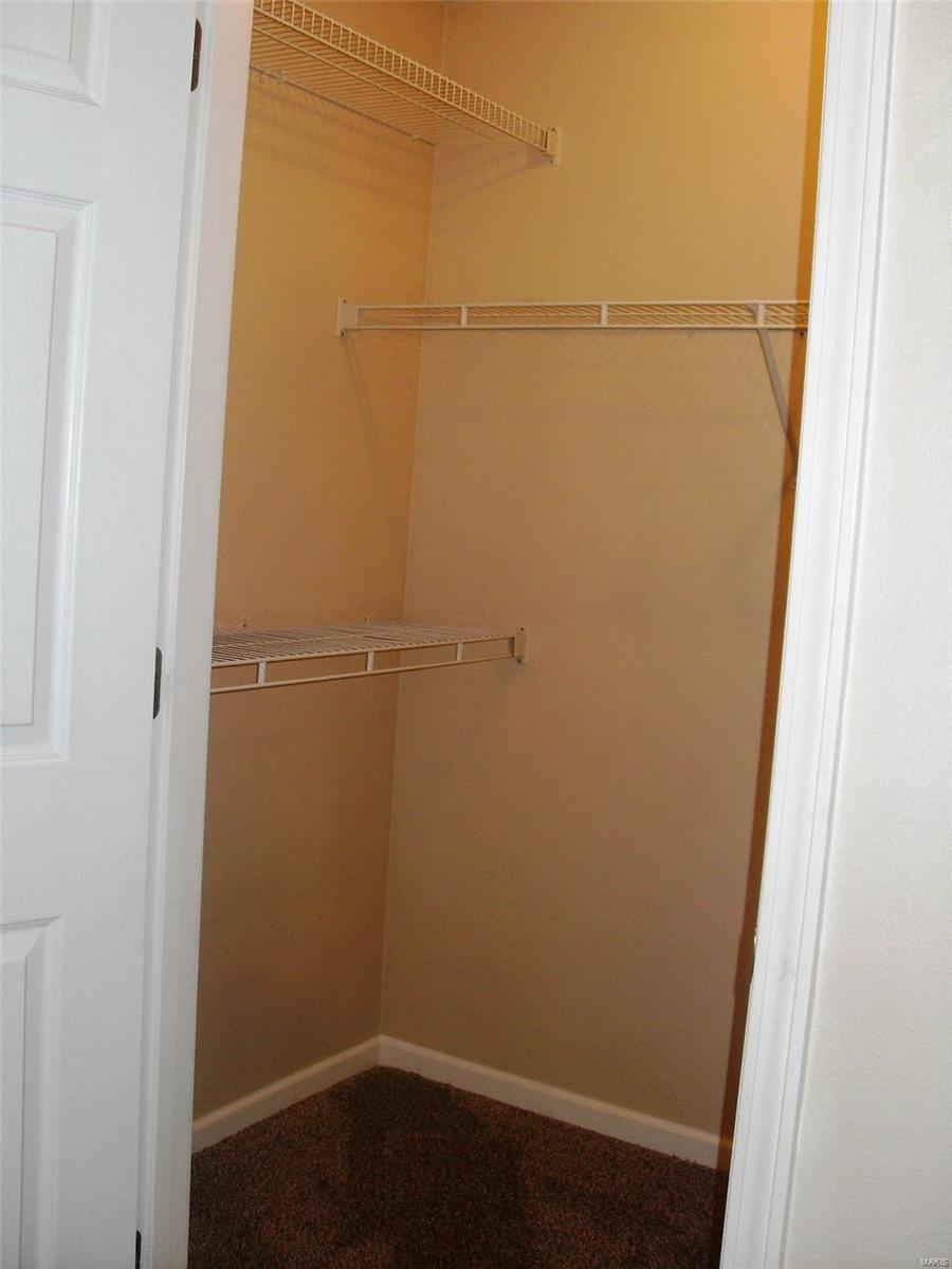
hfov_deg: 38.7
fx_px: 1357
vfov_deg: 50.1
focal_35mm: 37
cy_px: 634
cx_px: 476
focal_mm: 6.3
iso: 100
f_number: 2.8
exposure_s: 1/45
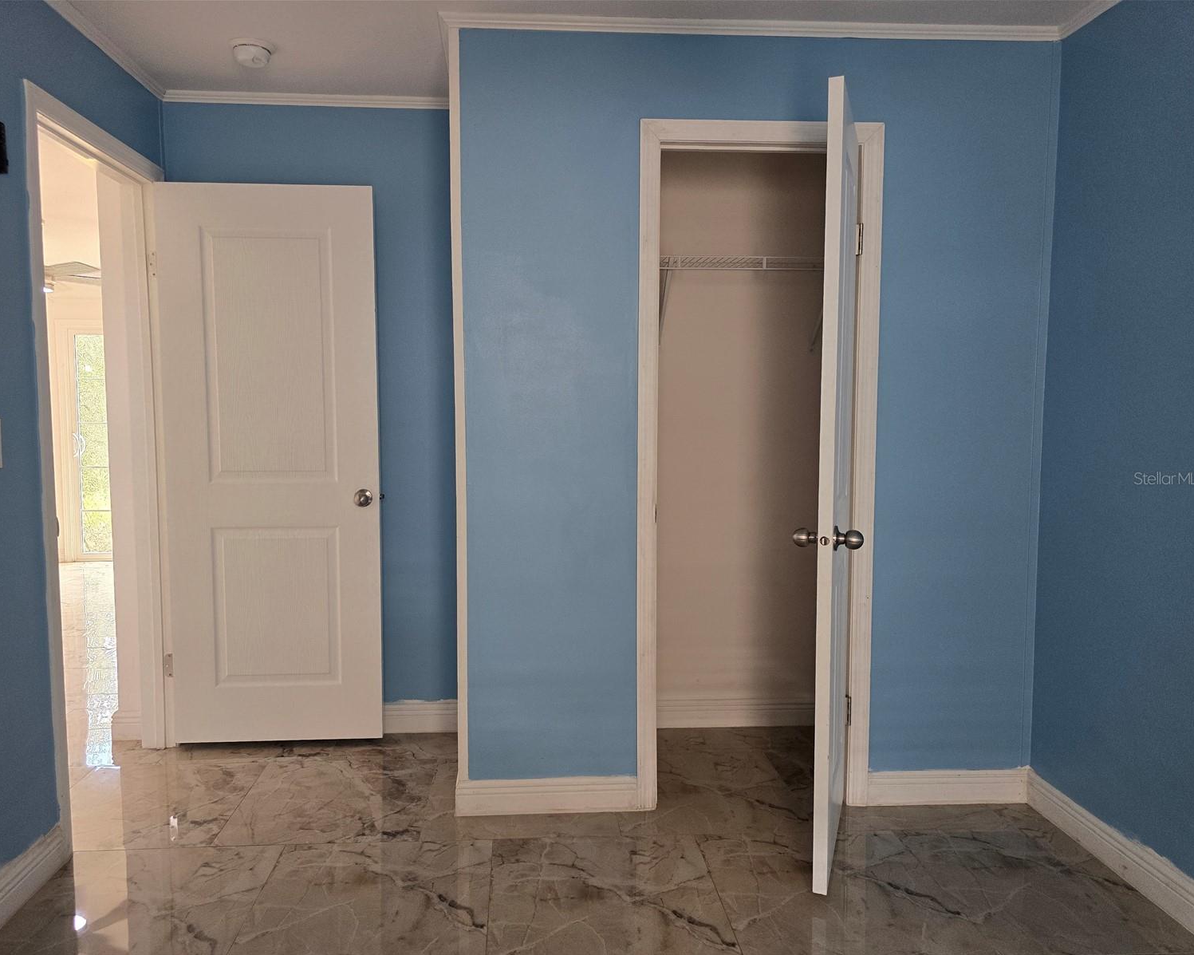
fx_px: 848
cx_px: 571
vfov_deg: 58.8
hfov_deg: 70.3
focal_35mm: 24
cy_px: 478
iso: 250
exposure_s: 1/120
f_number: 1.7
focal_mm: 6.3
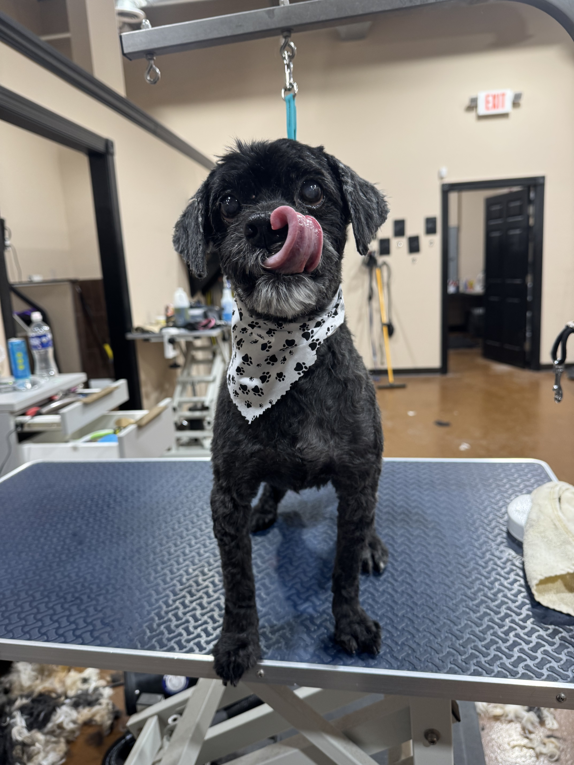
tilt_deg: -10.5
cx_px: 287
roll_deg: +3.4
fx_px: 531
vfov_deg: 71.6
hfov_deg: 56.8
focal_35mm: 24
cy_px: 382
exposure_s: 1/120
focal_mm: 6.76
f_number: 1.78
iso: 125
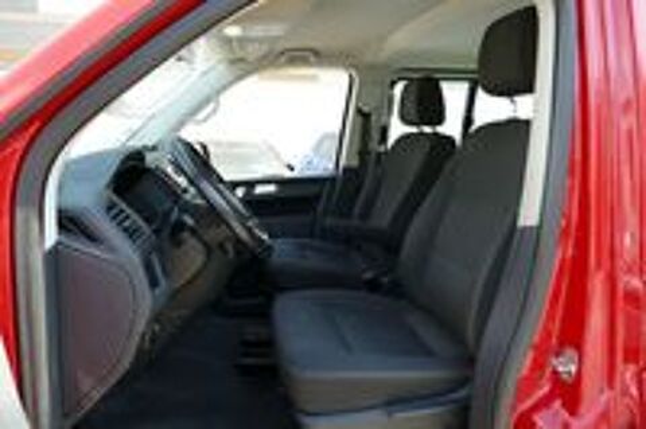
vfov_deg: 51.2
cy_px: 214
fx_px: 448
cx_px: 323
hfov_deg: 71.6
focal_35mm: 25
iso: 125
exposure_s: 1/200
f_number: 2.8
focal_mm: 9.12
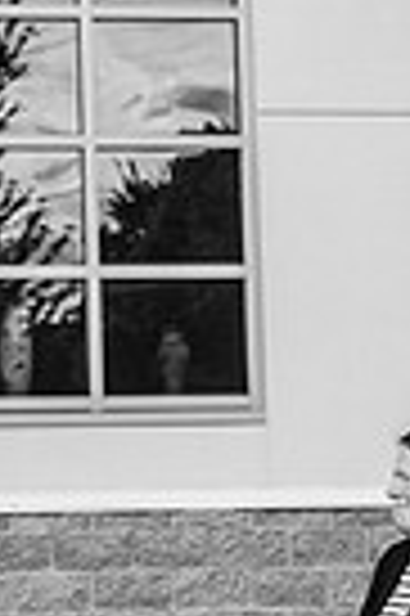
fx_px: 2415
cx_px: -212
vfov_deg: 14.6
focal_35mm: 141
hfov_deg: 9.4
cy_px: 387
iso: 200
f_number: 2.8
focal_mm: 43
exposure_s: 1/1600
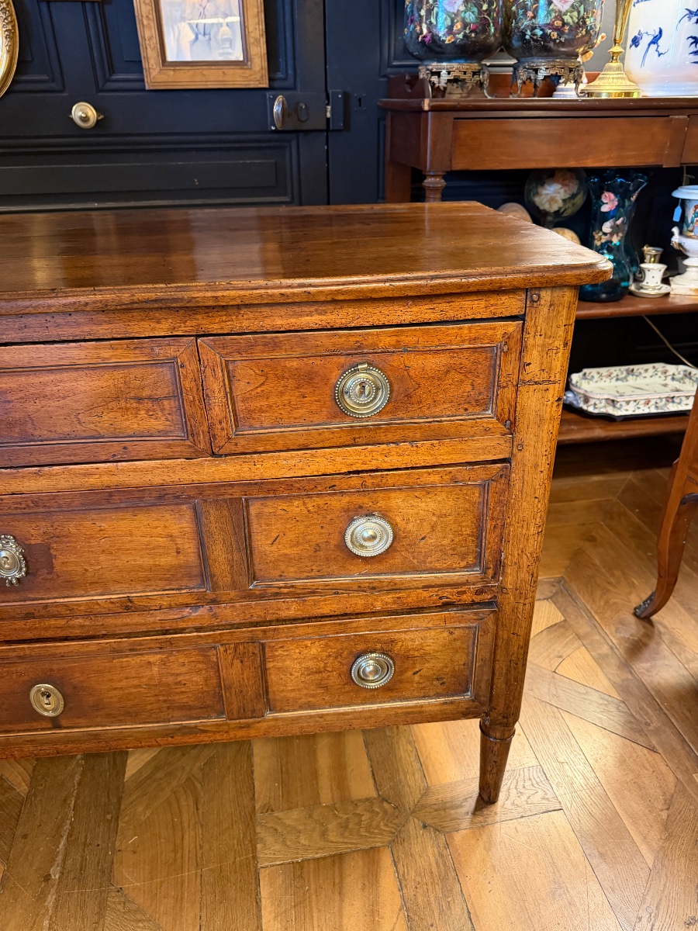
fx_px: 645
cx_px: 349
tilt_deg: -25.9
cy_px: 466
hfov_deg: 56.8
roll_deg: +1.1
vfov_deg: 71.6
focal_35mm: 24
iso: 640
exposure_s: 1/33
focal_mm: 6.76
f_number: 1.78
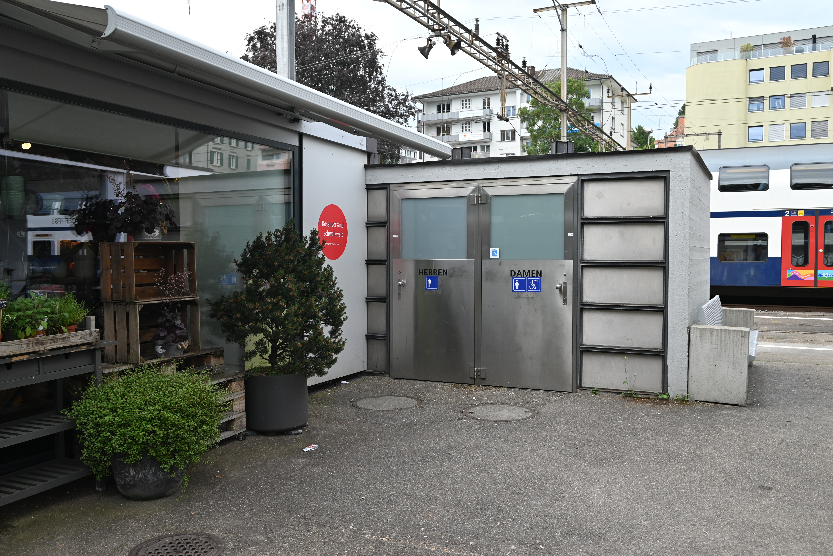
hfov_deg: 58.7
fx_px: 741
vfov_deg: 41.1
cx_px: 416
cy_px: 278
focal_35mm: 32
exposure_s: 1/250
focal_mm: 32
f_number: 5.6
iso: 160
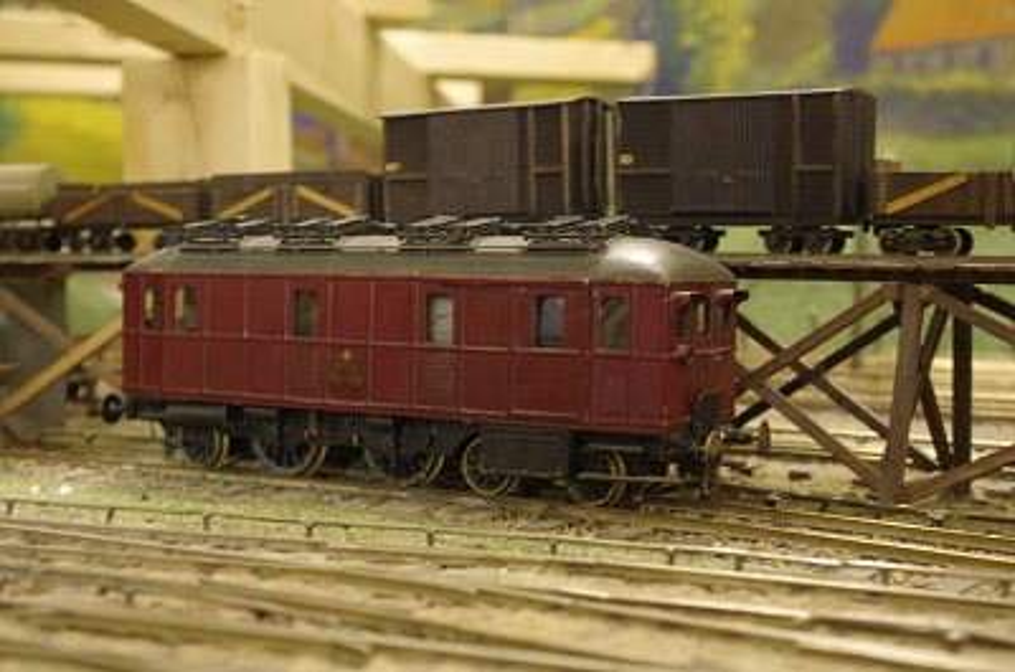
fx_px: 1463
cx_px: 508
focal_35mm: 52
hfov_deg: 38.3
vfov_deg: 25.9
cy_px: 336
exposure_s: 1/4
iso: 1600
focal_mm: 35
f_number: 5.6
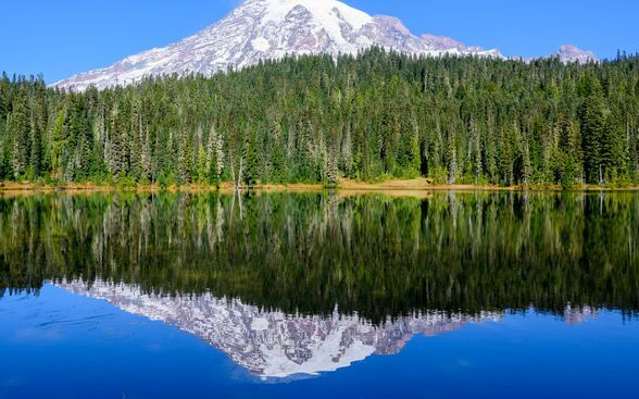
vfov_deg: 36.1
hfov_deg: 55.3
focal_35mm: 35
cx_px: 290
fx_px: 609
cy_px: 158
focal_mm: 28
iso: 320
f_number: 16
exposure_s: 1/125
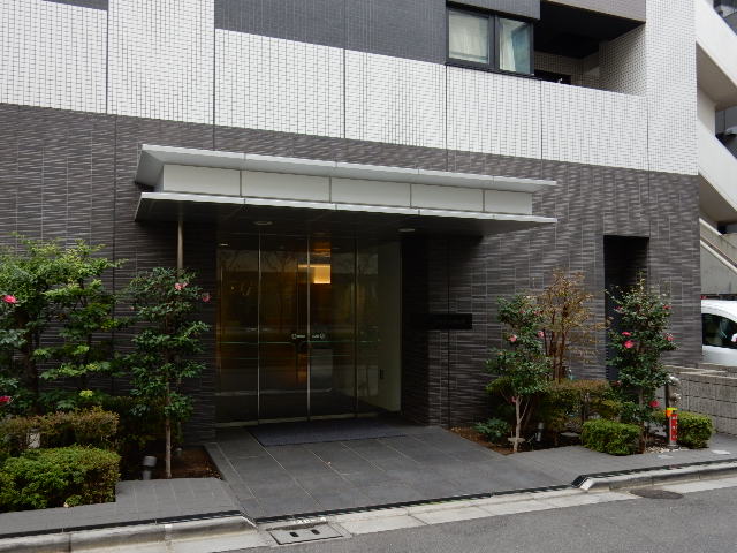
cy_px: 276
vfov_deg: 46.8
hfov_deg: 60.0
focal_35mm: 30
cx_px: 368
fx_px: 639
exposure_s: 1/30
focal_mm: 5.4
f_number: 4
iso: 125
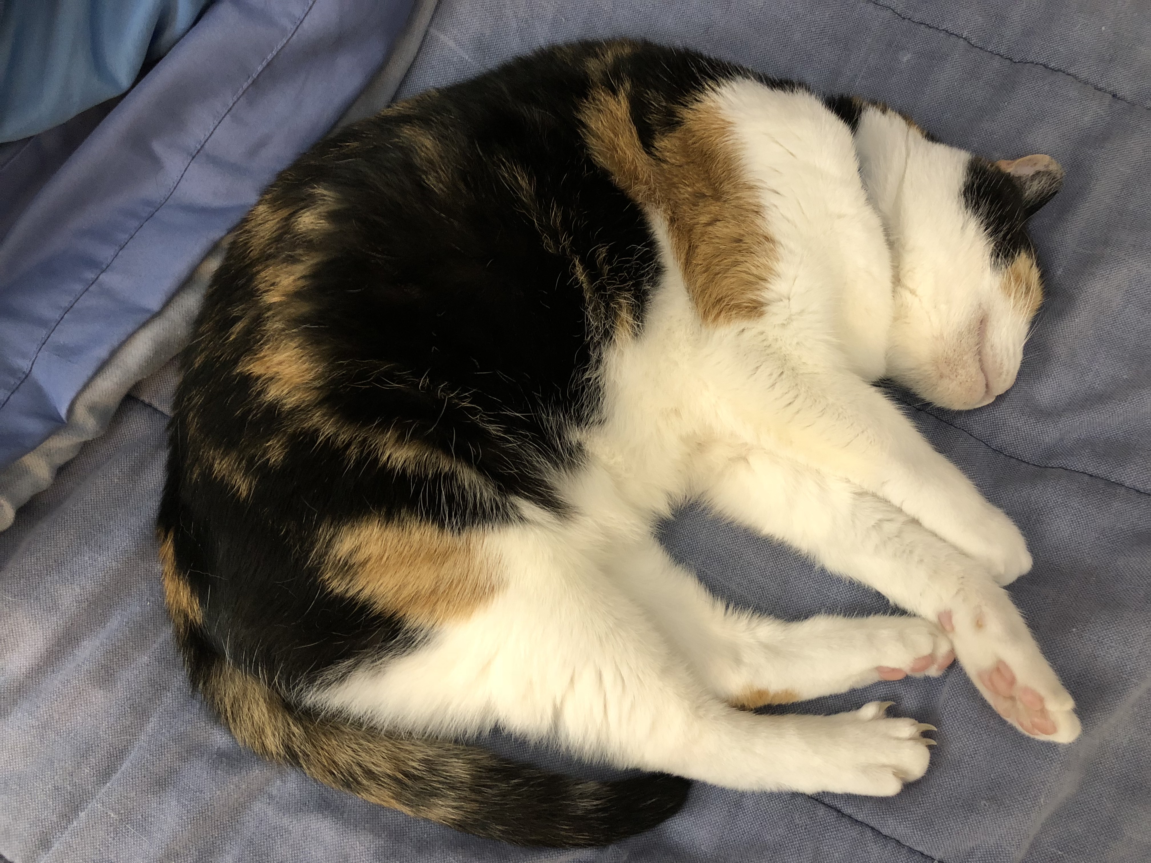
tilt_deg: -75.4
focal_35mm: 28
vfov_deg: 49.7
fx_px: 931
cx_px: 576
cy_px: 432
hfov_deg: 63.4
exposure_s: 1/9
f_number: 1.8
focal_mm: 4
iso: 100
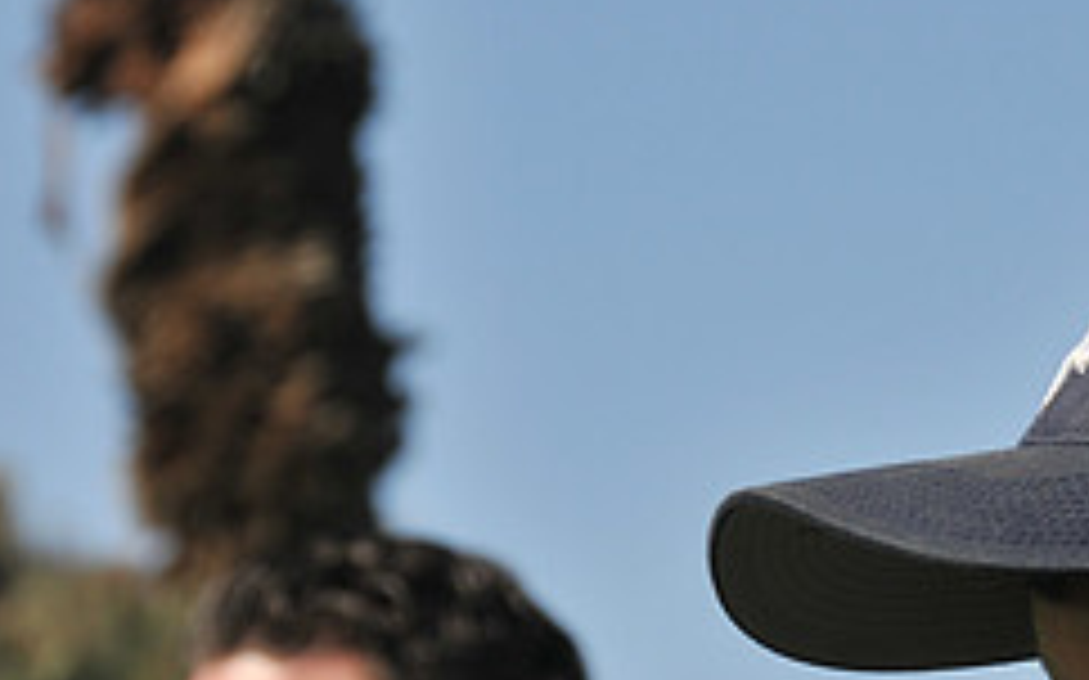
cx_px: 783
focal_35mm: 347
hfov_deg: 6.0
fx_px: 10300
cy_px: 772
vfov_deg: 3.8
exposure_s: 1/250
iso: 200
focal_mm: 95
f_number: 8
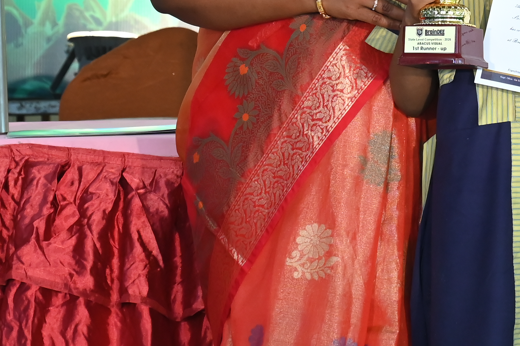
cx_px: 543
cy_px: -127
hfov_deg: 9.7
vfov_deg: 6.4
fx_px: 3046
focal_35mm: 211
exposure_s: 1/160
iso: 1600
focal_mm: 64
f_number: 5.6
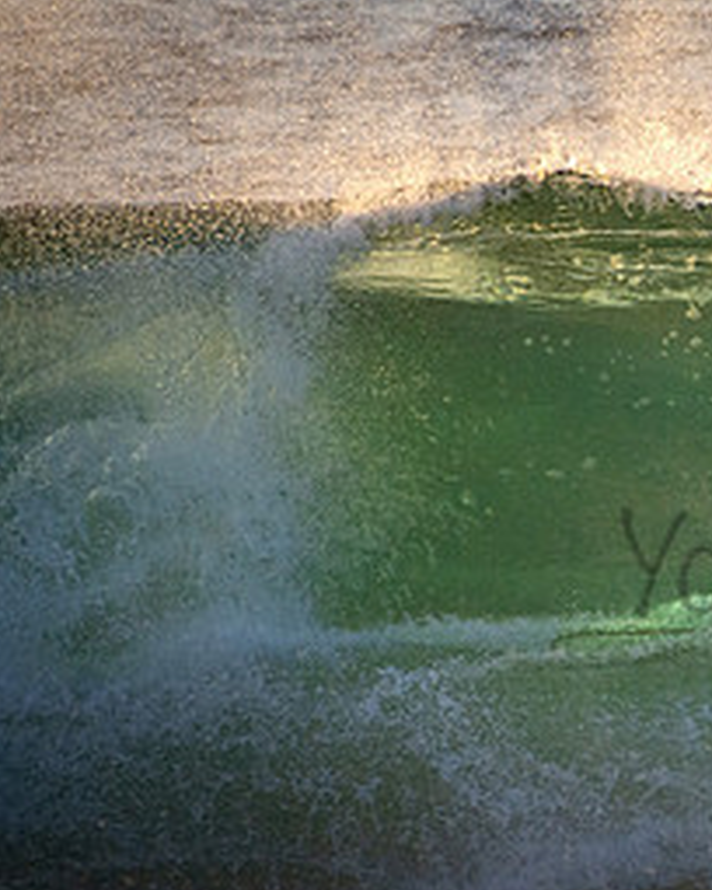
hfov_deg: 1.0
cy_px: 532
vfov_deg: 1.2
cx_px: 981
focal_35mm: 1602
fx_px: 42198
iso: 1000
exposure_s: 1/2000
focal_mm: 500
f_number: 5.6
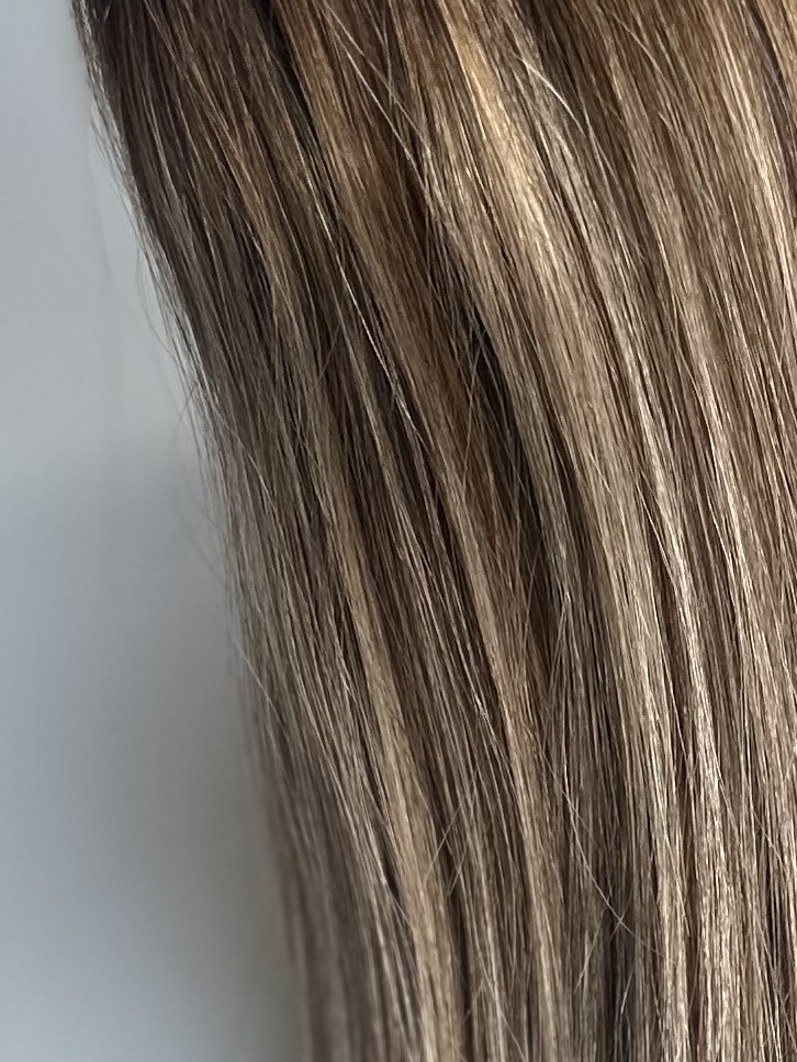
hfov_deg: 14.6
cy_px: 1378
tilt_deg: -56.0
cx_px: 759
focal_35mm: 100
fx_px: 3070
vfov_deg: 18.3
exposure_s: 1/158
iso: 64
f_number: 1.78
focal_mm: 6.86
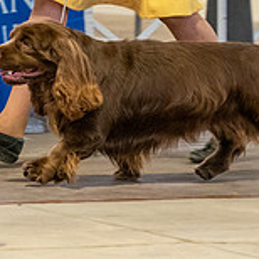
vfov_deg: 2.5
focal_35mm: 698
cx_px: 92
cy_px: -25
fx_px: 5909
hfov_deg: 2.5
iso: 6400
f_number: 3.5
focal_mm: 187
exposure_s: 1/250
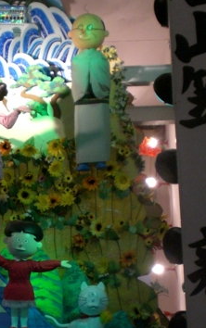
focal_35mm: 122
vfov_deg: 16.9
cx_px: -13
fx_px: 1093
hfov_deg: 10.6
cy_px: 272
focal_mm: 8.44
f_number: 3.6
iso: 200
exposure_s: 1/40
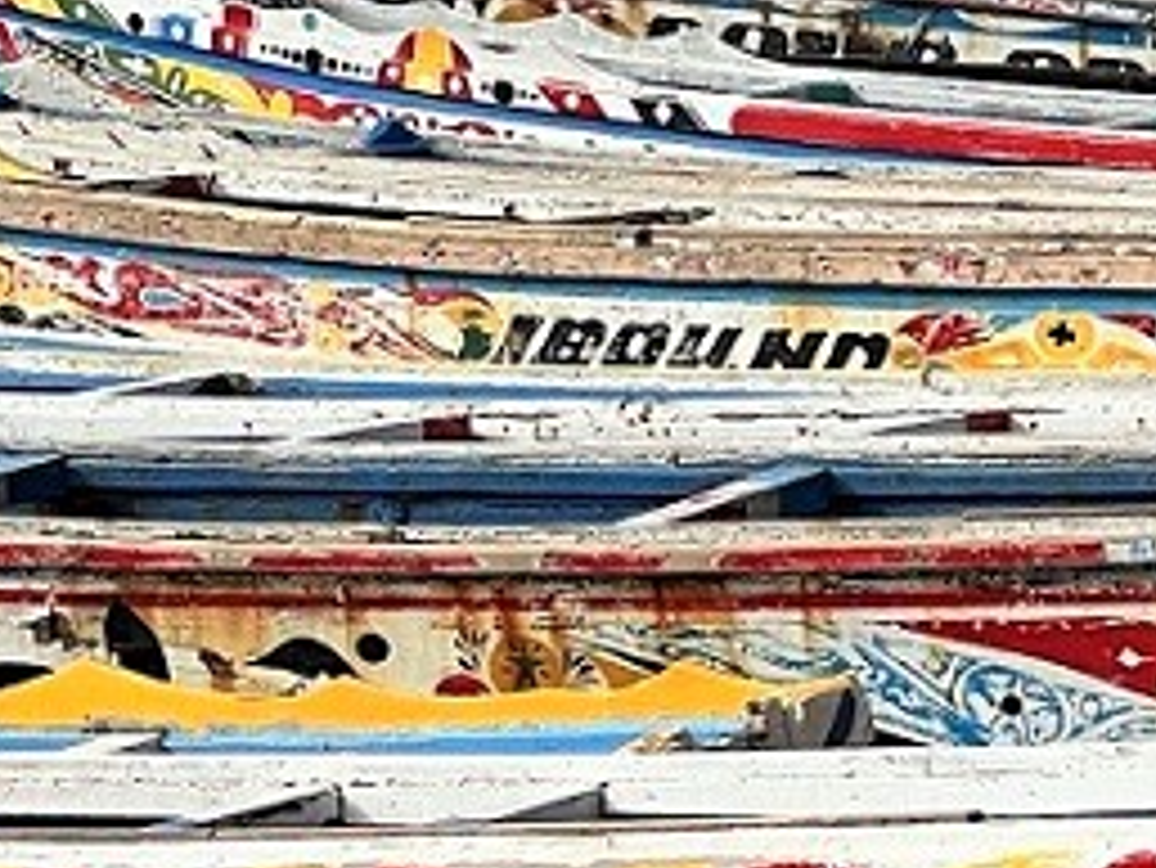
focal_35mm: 332
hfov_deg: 6.0
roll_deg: +0.0
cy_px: -270
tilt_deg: -1.9
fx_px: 11092
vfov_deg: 4.5
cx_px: 421
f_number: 2.8
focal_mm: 9
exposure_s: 1/1033
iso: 32
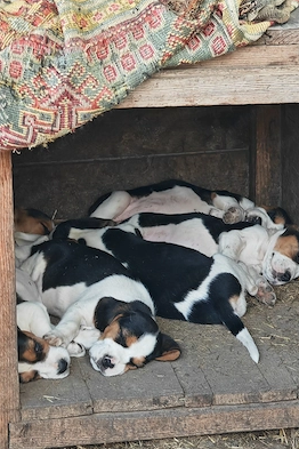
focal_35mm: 164
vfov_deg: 12.5
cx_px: 140
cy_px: 227
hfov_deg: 8.4
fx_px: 2043
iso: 160
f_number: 3
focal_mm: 14.92
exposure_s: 1/50
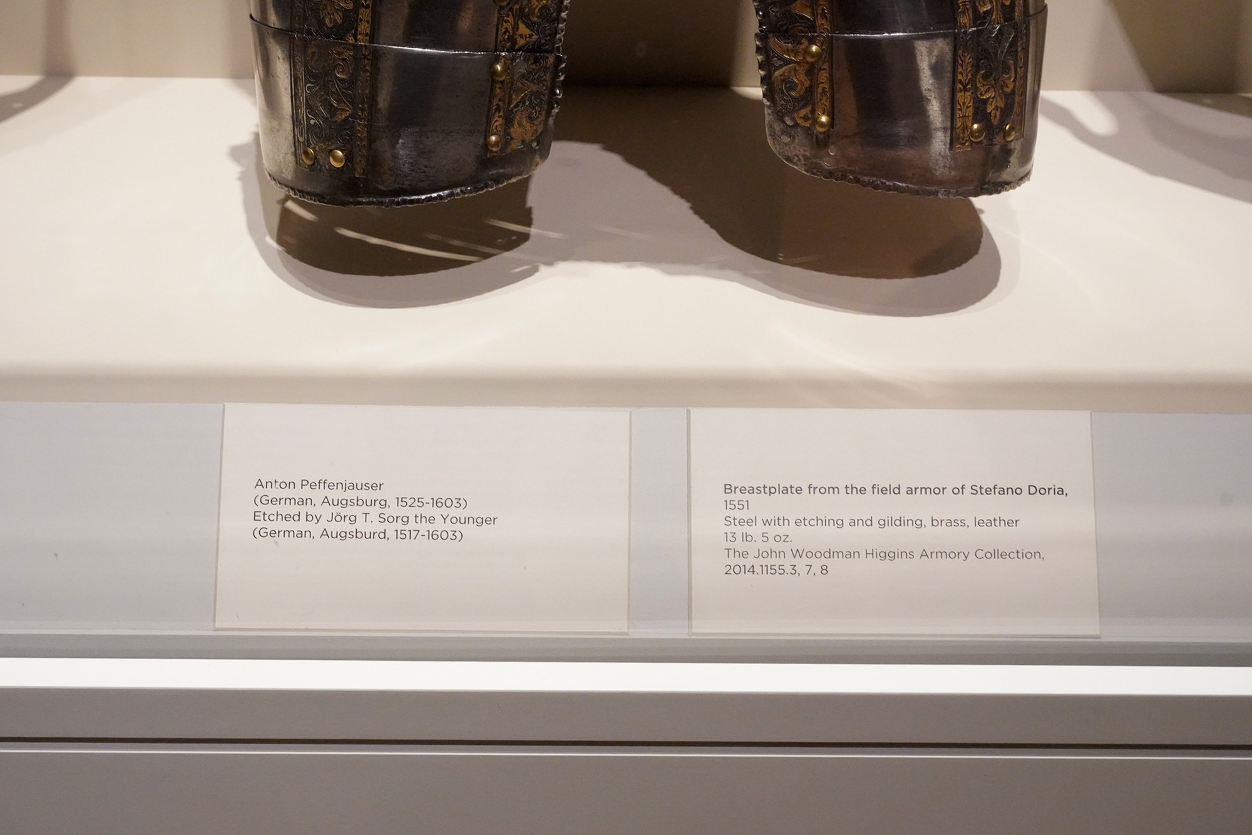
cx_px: 626
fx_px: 1391
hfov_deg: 48.5
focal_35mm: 40
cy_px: 418
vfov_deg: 33.4
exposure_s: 1/80
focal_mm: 40
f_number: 9
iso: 10000
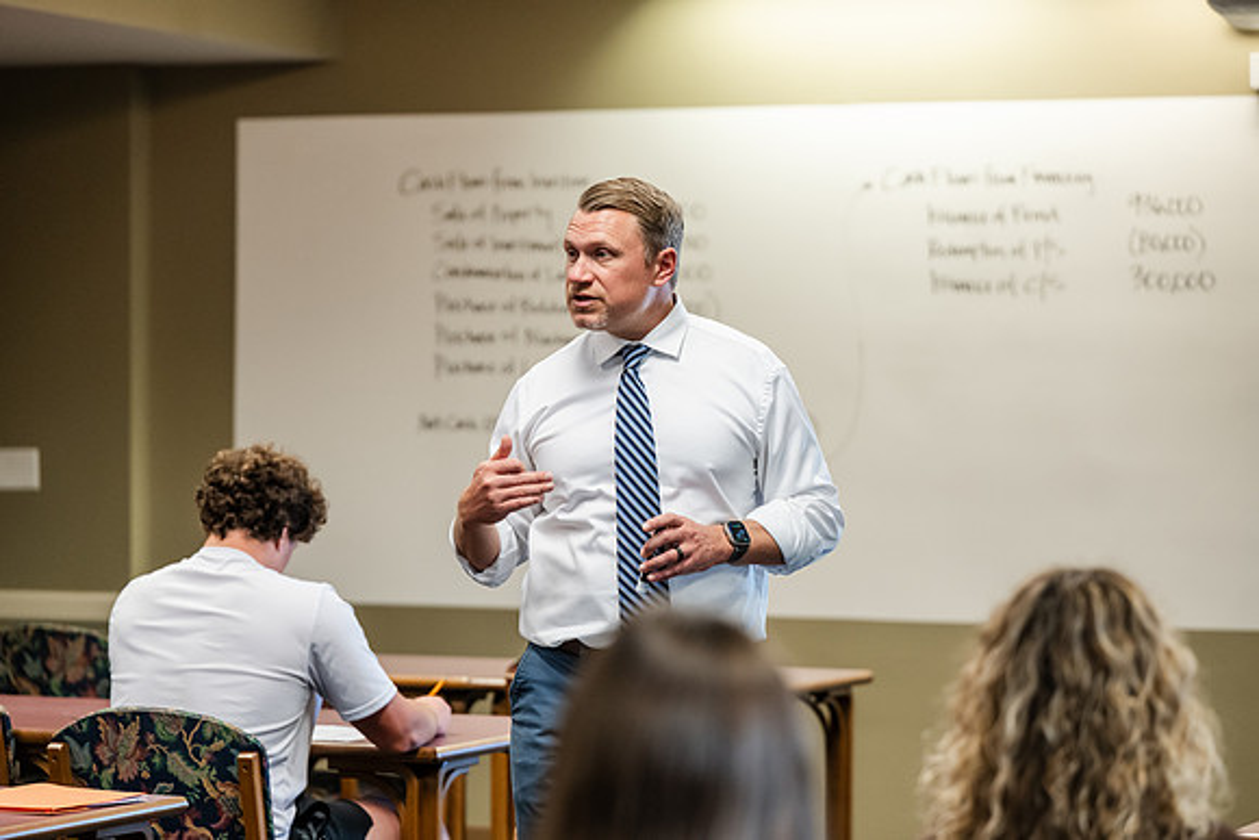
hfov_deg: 17.8
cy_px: 420
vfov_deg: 11.9
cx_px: 630
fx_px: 4023
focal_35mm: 115
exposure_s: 1/200
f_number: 3.2
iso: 2000
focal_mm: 115
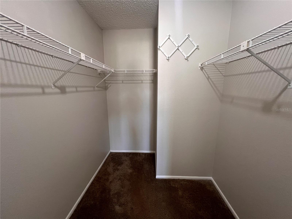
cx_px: 146
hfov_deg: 106.2
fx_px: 110
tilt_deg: -11.5
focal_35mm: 13
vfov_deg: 89.9
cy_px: 110
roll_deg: +0.4
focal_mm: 1.57
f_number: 1.8
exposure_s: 1/60
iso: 200
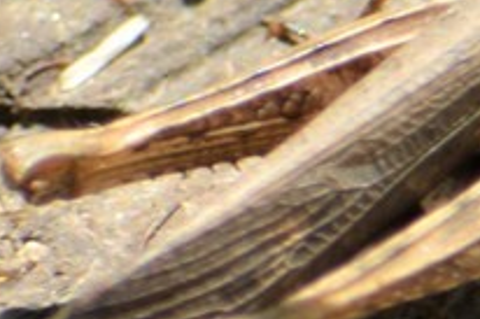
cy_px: -35
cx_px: 522
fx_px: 27950
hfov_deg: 1.0
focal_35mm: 2098
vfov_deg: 0.7
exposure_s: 1/200
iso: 100
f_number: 8
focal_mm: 300
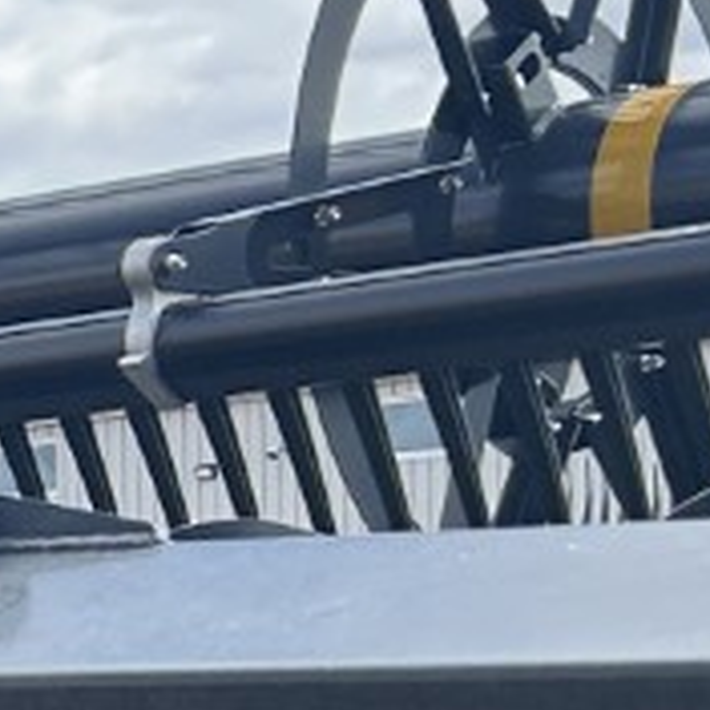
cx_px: -916
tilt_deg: -4.0
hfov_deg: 8.6
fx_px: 4363
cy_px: 1182
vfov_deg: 9.0
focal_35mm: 188
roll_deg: +2.4
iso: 50
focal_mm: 5.7
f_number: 1.5
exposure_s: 1/2045
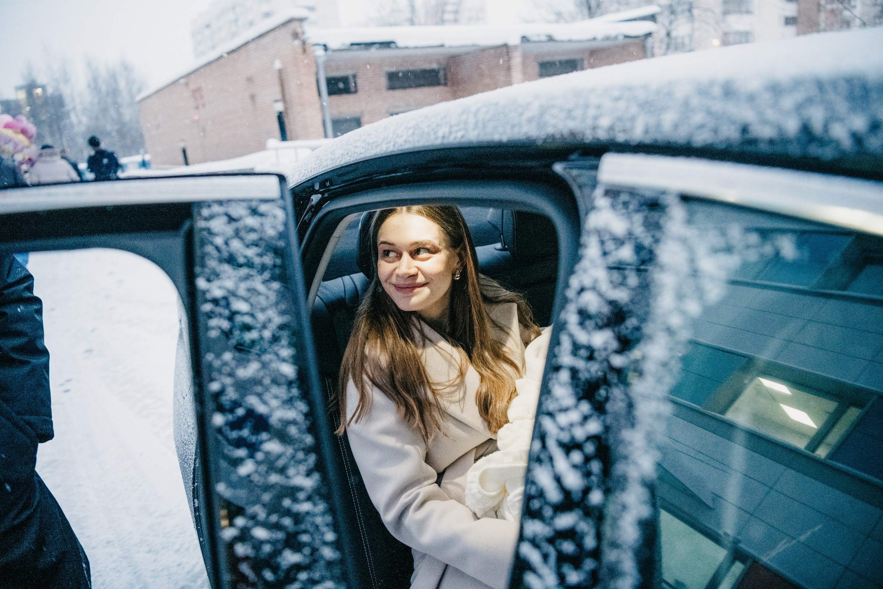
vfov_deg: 47.9
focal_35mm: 27
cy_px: 294
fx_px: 662
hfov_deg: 67.4
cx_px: 442
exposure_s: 1/160
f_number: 3.2
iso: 4000
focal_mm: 27
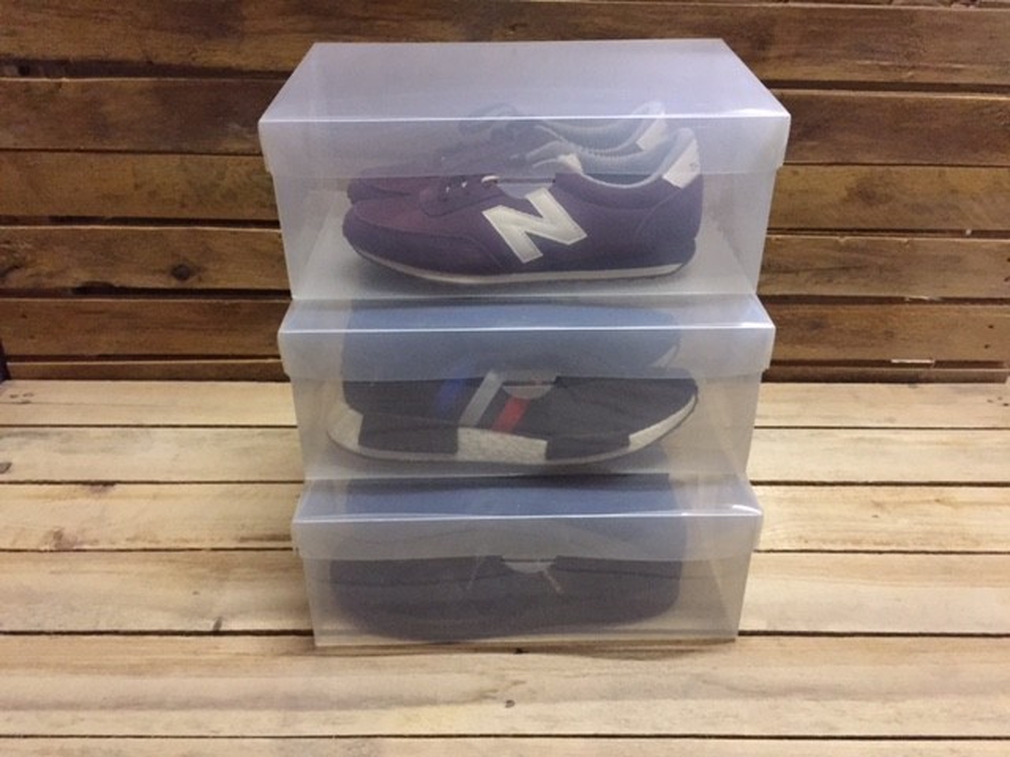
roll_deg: +0.7
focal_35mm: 29
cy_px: 378
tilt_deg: -32.0
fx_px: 846
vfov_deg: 48.2
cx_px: 505
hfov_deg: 61.7
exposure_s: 1/17
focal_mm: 4.15
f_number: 2.2
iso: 400
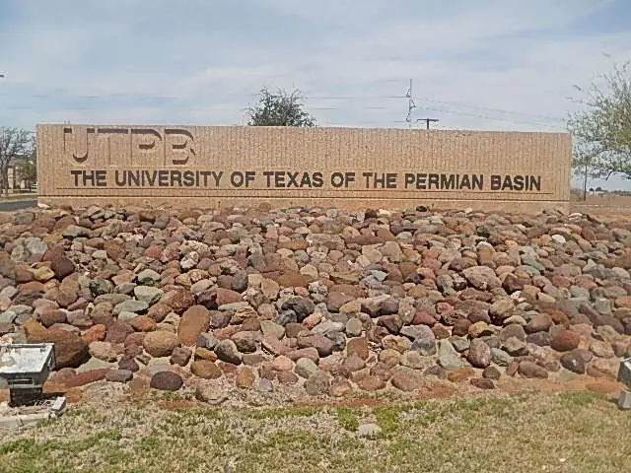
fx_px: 583
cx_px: 316
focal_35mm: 32
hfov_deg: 56.8
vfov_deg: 44.2
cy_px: 236
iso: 125
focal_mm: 5.7
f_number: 7.6
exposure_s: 1/500
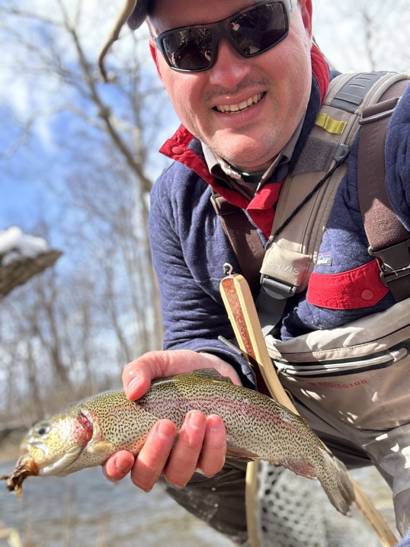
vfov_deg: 60.0
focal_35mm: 30
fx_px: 474
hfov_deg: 46.8
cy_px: 274
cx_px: 205
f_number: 1.9
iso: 25
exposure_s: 1/386
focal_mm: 2.69
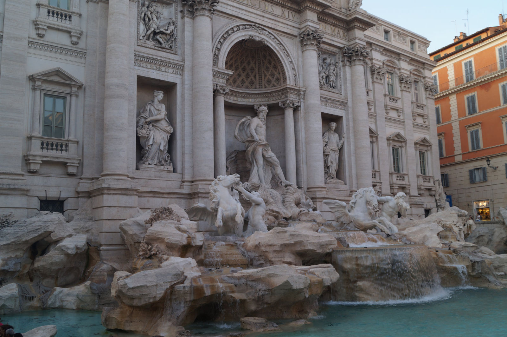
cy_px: 168
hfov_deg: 57.3
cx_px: 254
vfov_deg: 39.9
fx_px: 464
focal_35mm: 33
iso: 100
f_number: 4.5
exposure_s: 1/80
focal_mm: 22
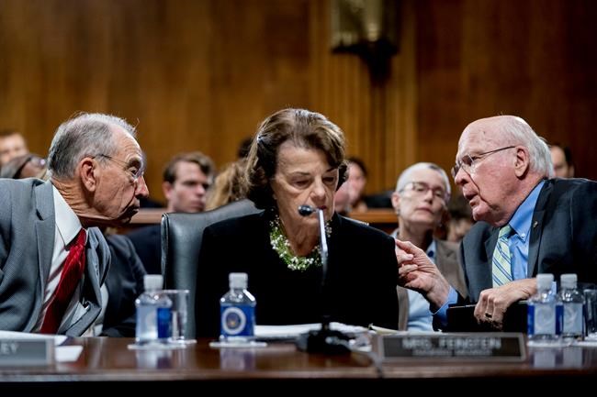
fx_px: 1558
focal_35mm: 94
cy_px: 198
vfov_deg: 14.5
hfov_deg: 21.7
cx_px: 298
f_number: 2.8
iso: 2500
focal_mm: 94
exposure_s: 1/640
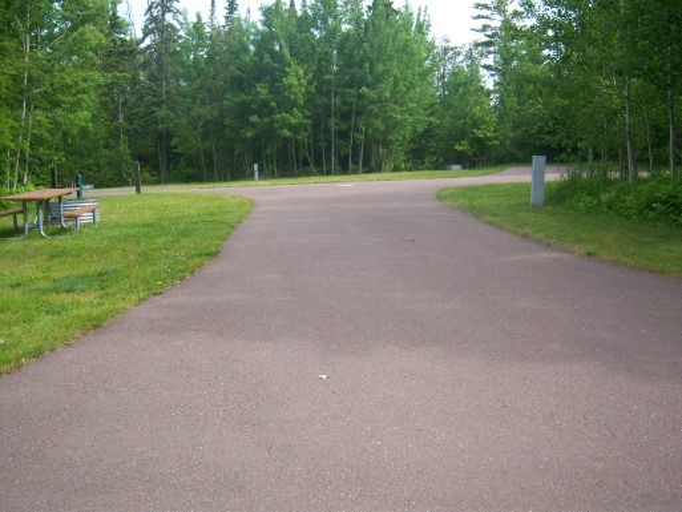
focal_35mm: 36
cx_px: 341
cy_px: 256
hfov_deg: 51.3
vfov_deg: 39.7
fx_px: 709
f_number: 2.8
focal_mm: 7.5
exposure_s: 1/500
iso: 80
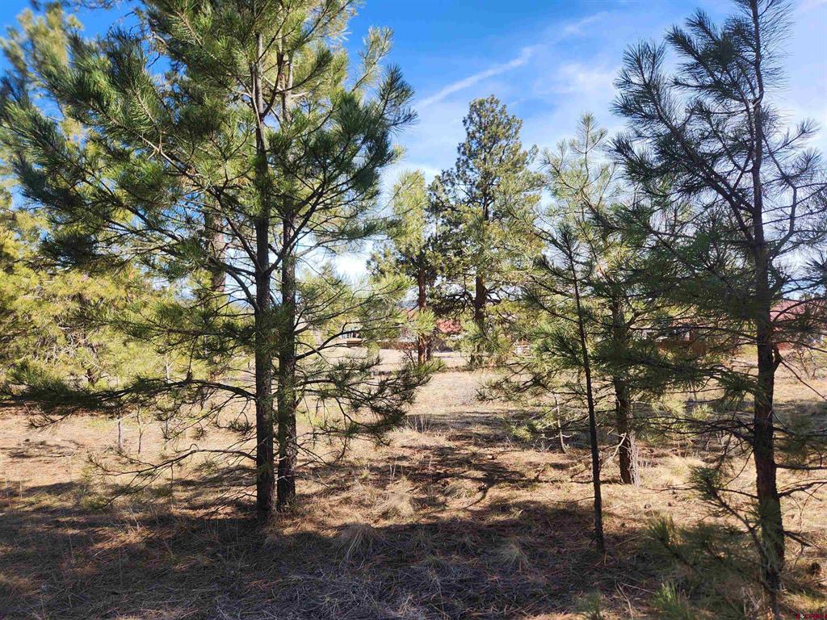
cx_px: 414
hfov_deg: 73.9
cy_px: 310
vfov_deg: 58.9
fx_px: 549
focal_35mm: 23
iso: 20
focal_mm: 5.4
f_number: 1.8
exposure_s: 1/617
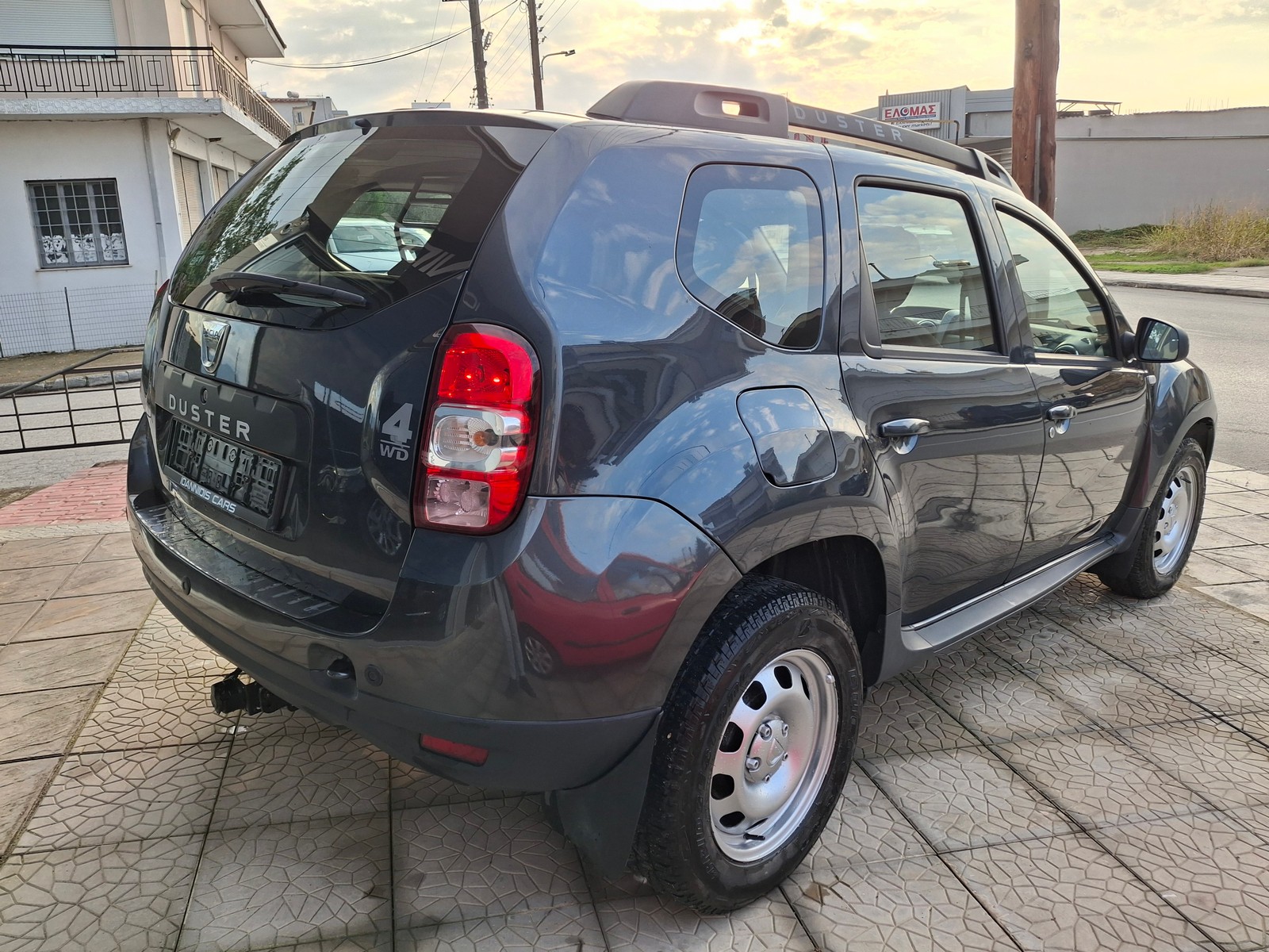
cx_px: 634
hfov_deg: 69.4
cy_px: 476
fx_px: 916
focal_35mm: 25
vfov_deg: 54.9
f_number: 1.8
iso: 32
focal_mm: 4.69
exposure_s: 1/357
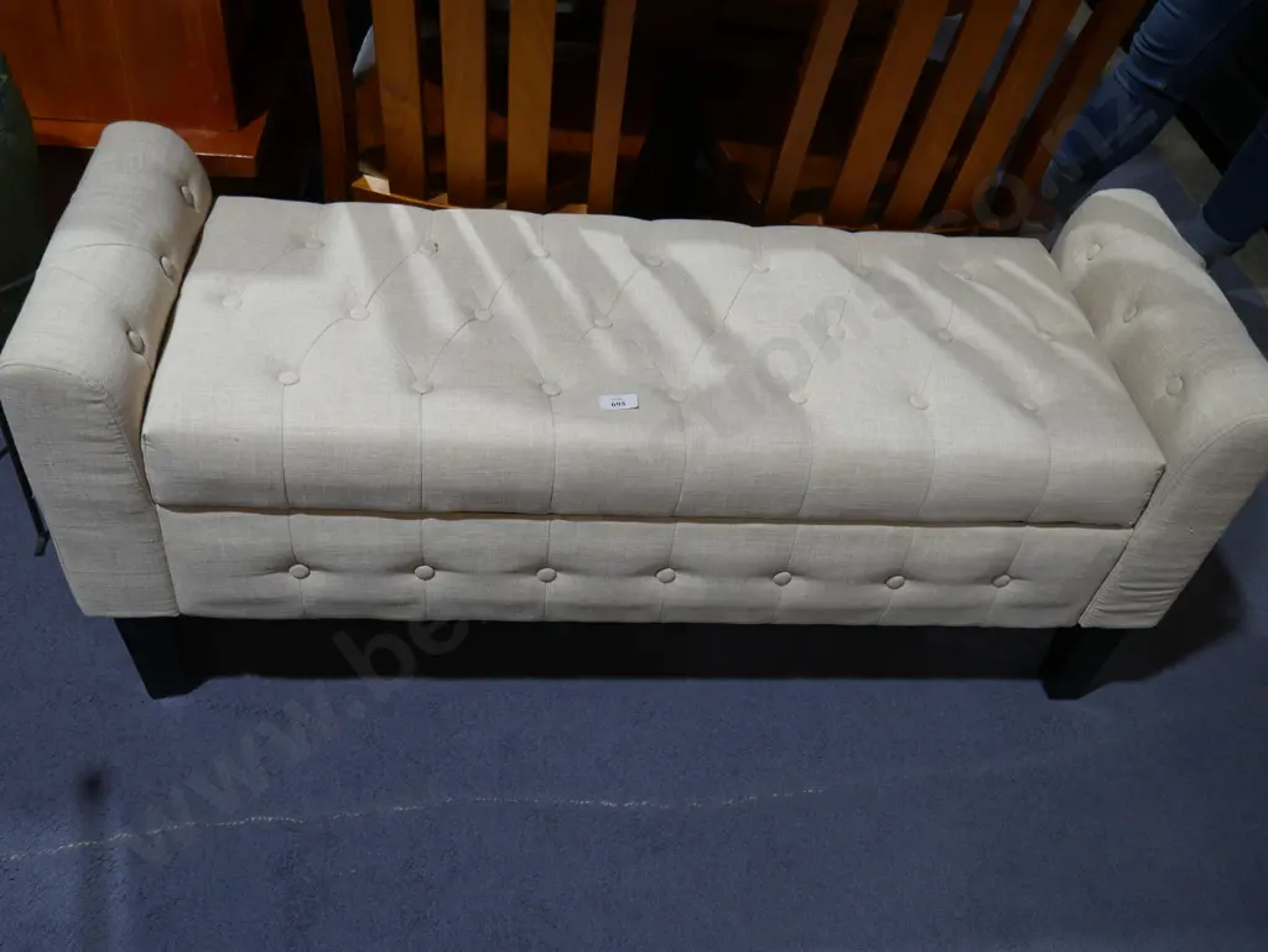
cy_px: 476
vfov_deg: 44.2
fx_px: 1173
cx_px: 634
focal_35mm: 32
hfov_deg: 56.8
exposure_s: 1/80
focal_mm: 16
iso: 200
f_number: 3.6
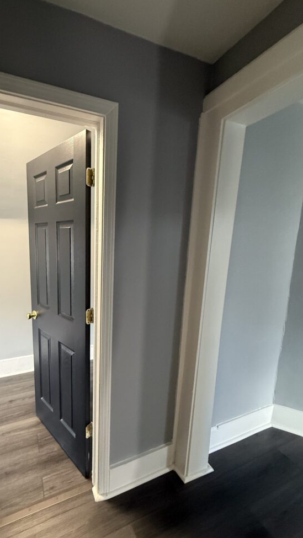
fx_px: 229
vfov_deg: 99.3
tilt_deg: -5.4
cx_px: 107
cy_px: 278
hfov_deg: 65.7
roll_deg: -0.1
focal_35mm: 16
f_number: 2.2
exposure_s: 1/60
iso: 500
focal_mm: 2.22
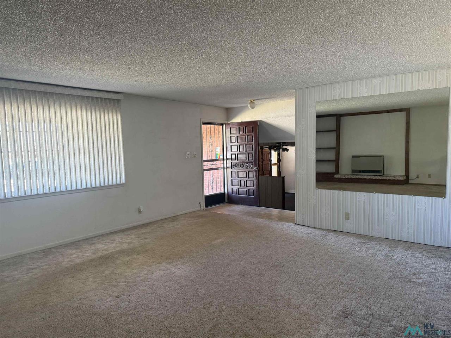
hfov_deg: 71.6
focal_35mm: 24
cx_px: 226
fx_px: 313
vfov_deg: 56.8
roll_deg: +1.6
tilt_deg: -4.1
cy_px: 169
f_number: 1.78
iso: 200
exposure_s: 1/60
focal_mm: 6.76
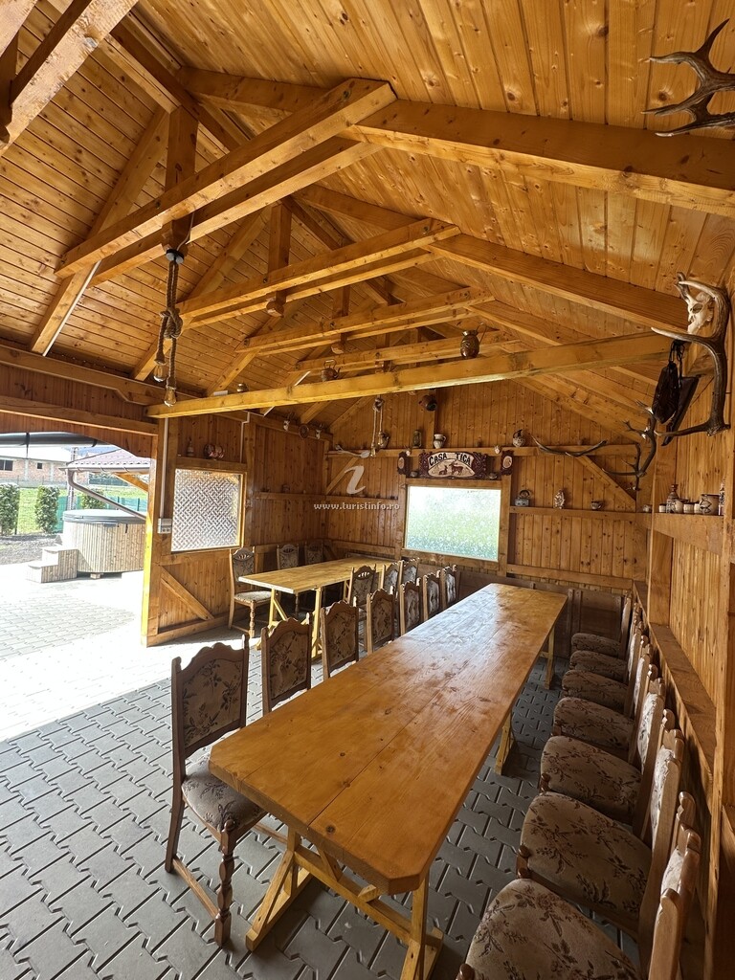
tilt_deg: +1.3
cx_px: 368
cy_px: 490
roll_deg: -4.4
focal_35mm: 14
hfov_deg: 85.7
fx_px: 396
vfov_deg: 102.1
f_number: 2.2
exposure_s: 1/99
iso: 50
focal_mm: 2.22
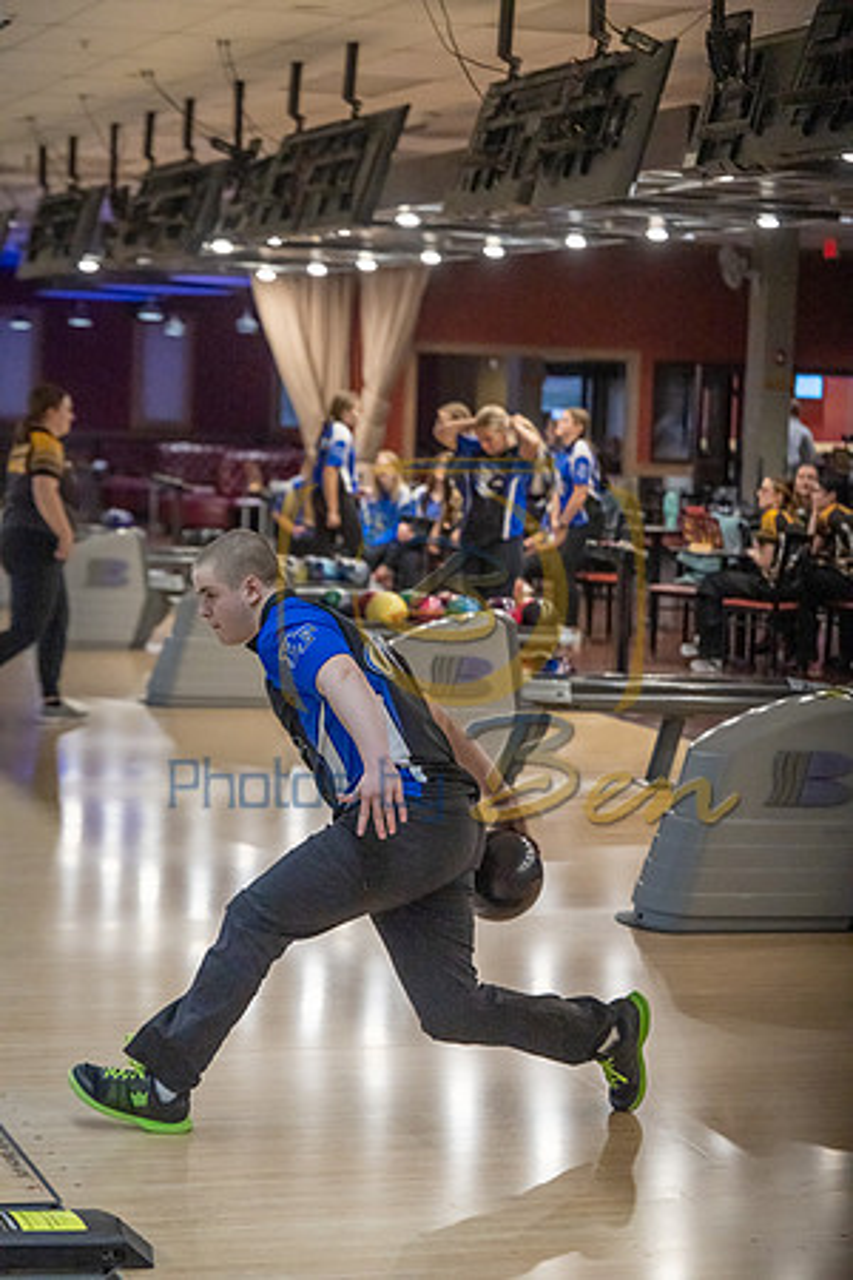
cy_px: 640
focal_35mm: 85
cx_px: 426
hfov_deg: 16.1
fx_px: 3021
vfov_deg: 23.9
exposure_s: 1/800
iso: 4000
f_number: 3.5
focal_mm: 85
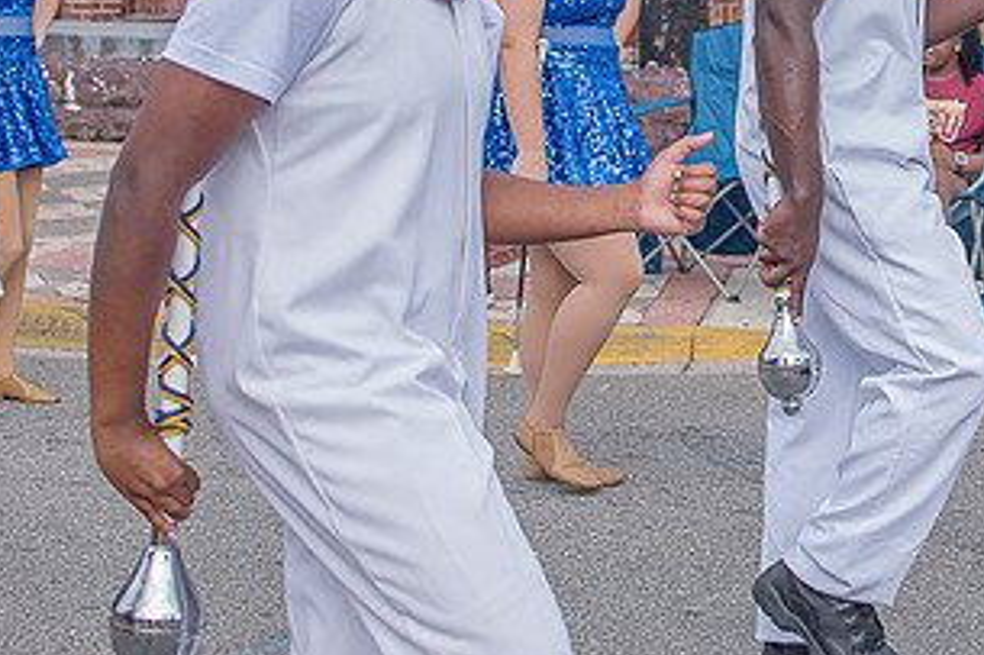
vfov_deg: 13.7
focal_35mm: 99
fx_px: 2704
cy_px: 111
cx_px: 865
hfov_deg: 20.3
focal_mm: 35
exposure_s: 1/500
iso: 100
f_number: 4
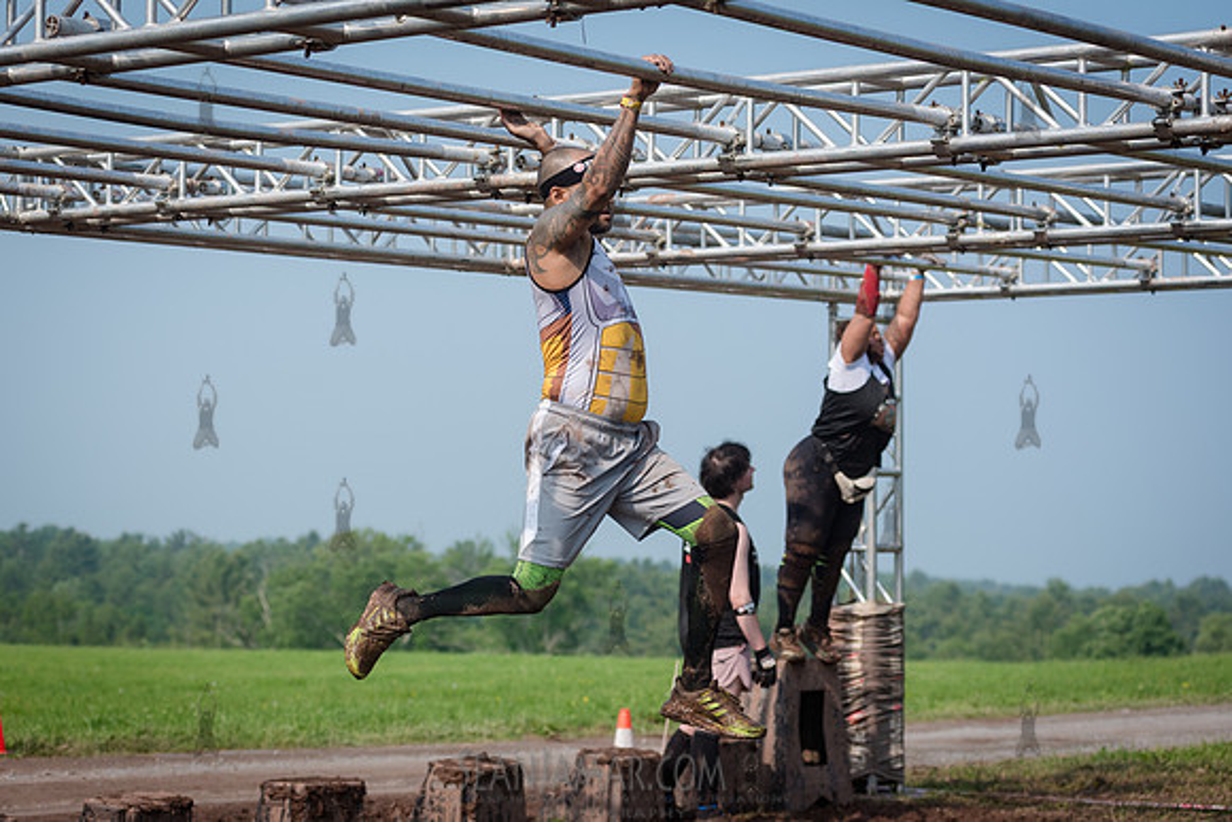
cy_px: 408
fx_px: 3020
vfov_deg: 15.5
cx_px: 580
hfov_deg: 23.1
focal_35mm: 88
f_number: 4.5
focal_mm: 80
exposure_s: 1/1600
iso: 250
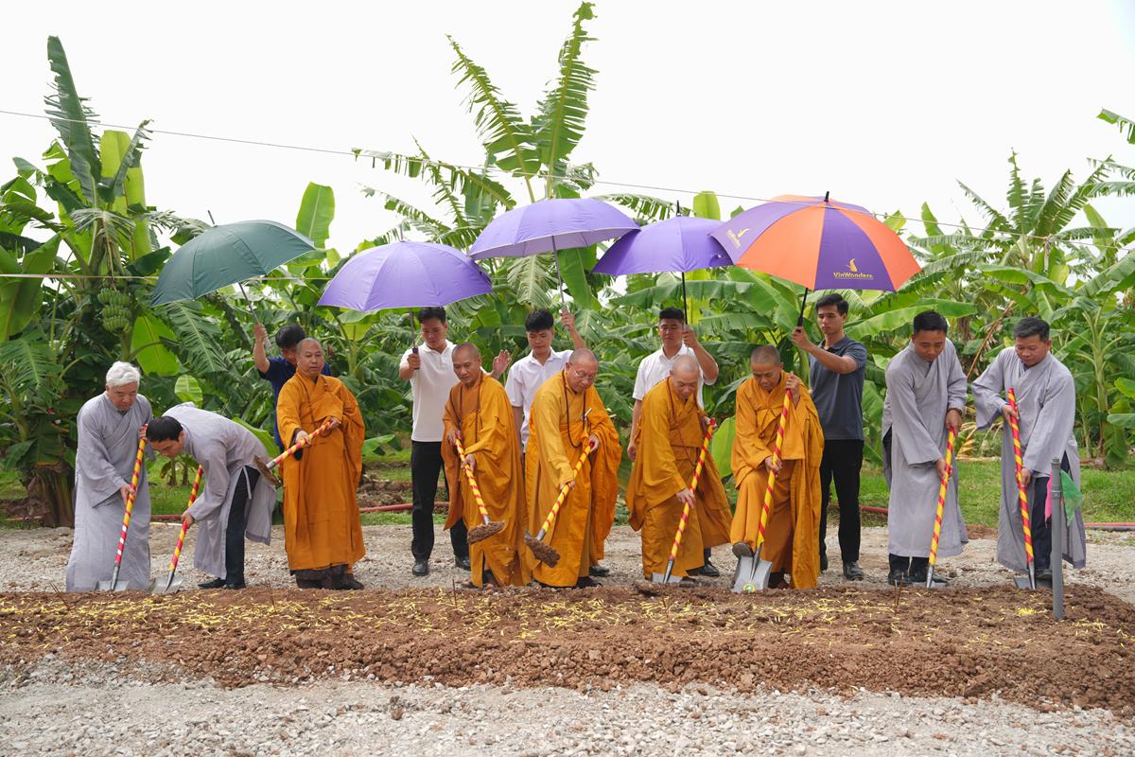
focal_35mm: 32
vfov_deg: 41.1
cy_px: 378
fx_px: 1009
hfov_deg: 58.7
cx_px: 568
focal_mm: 32
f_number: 3.2
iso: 64
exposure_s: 1/500
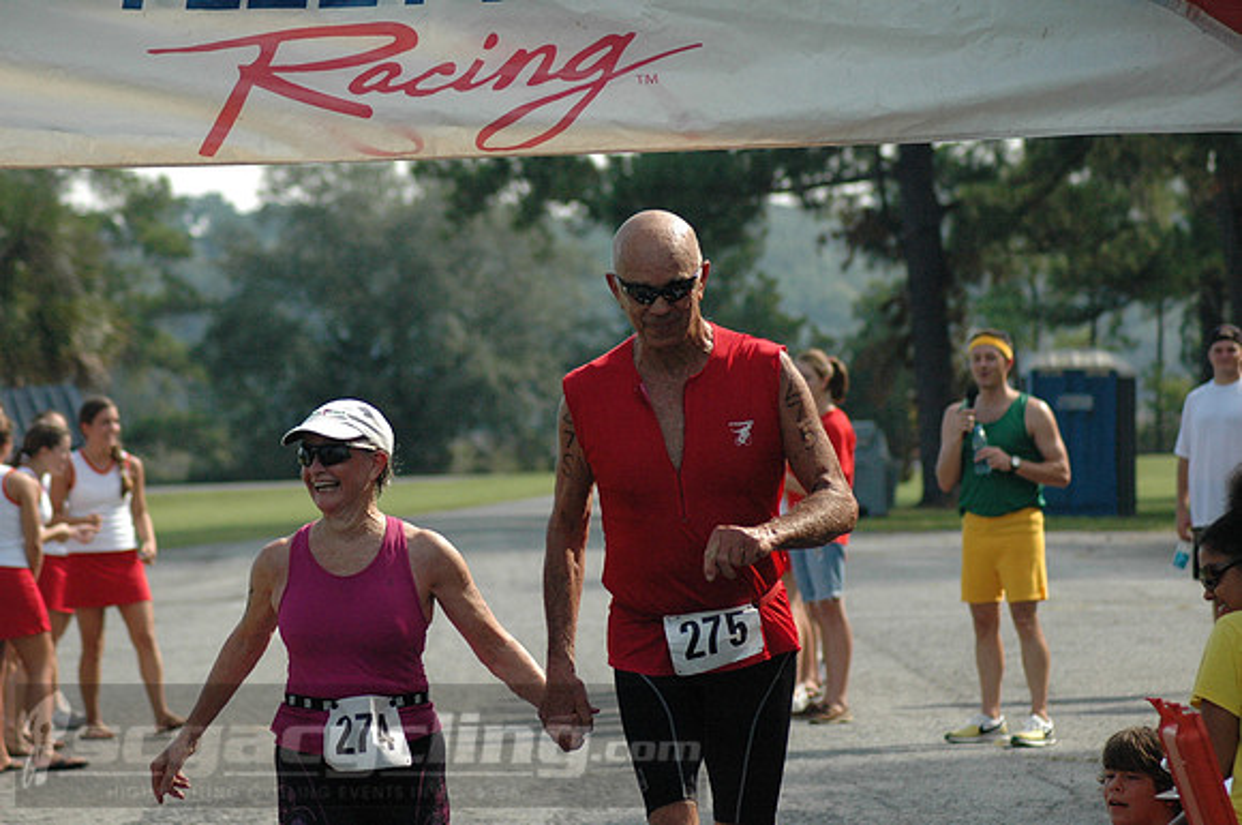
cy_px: 412
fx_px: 5788
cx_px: 621
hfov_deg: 12.2
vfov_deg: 8.1
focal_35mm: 168
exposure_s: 1/2500
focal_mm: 112
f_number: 4.5
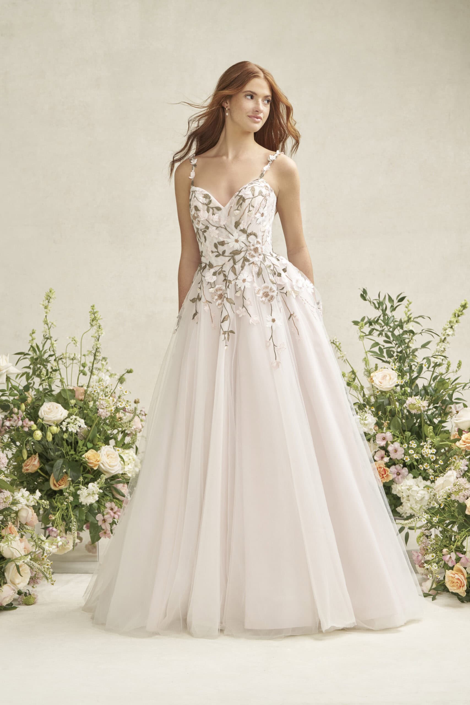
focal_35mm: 92
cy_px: 352
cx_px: 235
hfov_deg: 14.9
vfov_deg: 22.1
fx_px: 1801
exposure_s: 1/125
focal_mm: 92
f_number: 5
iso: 400
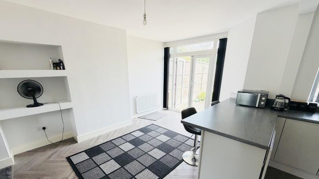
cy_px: 110
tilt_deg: -16.5
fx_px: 135
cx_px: 155
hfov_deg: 99.4
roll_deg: +0.2
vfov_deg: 66.2
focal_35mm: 16
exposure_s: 1/121
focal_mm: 2.22
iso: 64
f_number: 2.2
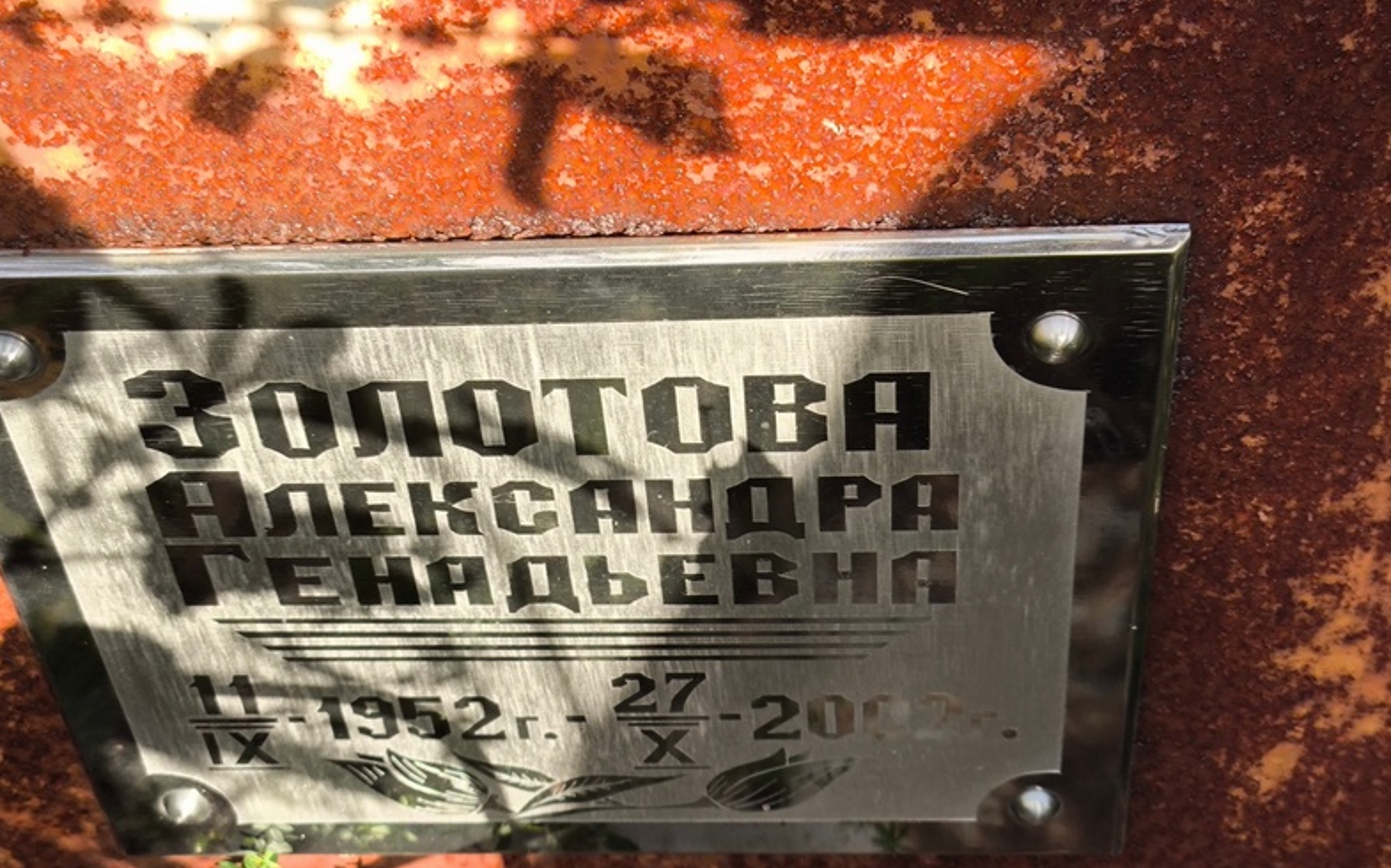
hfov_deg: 37.5
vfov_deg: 23.9
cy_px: 471
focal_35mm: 54
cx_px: 703
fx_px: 2046
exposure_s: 1/227
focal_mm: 4.71
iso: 50
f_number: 1.7
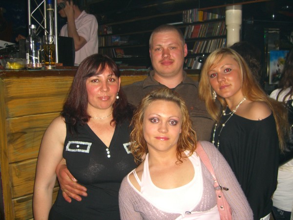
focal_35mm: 38
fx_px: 322
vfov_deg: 37.7
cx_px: 146
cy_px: 110
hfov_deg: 49.0
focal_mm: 7.9
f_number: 2.8
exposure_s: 1/60
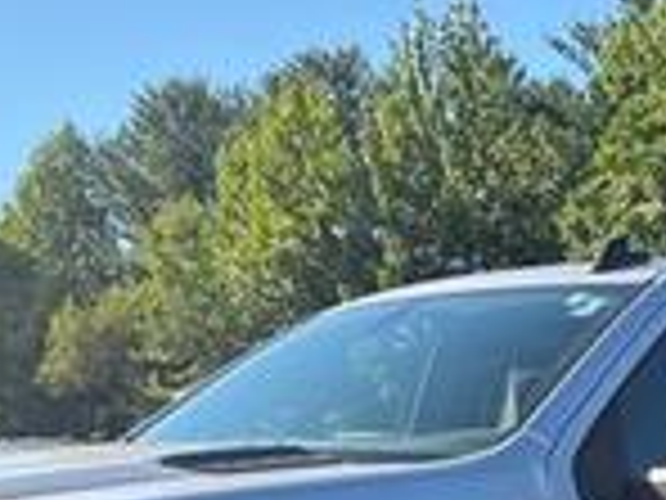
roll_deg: +0.6
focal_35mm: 82
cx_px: 468
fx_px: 1578
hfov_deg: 23.7
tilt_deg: -7.0
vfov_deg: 16.9
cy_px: 658
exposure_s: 1/2525
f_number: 1.78
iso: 100
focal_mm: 6.76
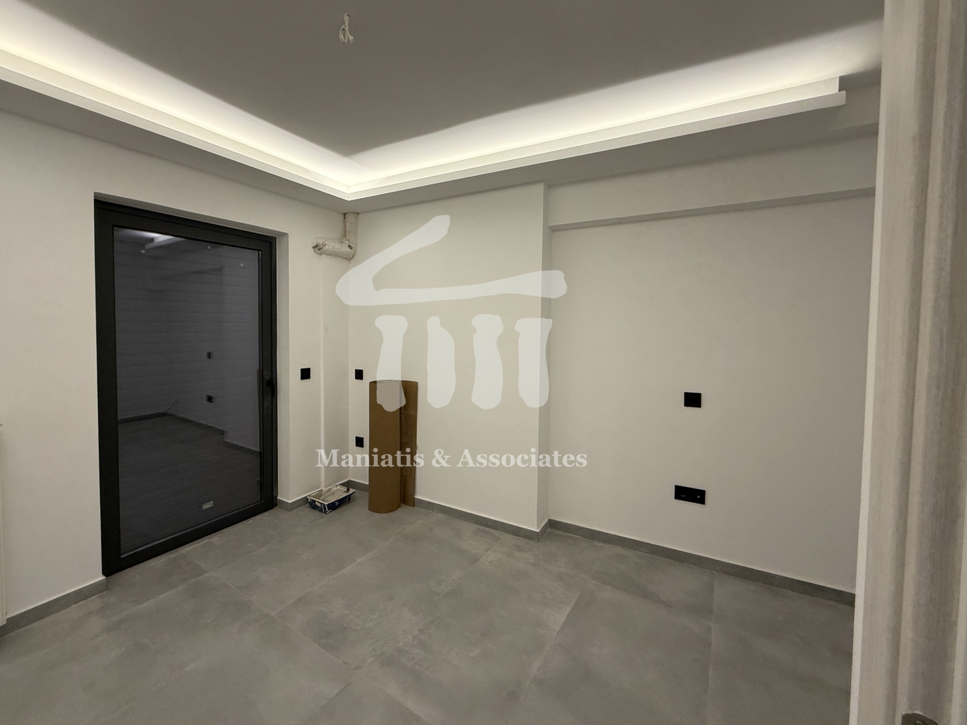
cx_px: 450
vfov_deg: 81.7
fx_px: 419
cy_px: 341
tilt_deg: -1.9
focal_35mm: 15
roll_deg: -0.7
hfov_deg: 98.0
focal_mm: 2.22
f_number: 2.2
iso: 400
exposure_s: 1/100
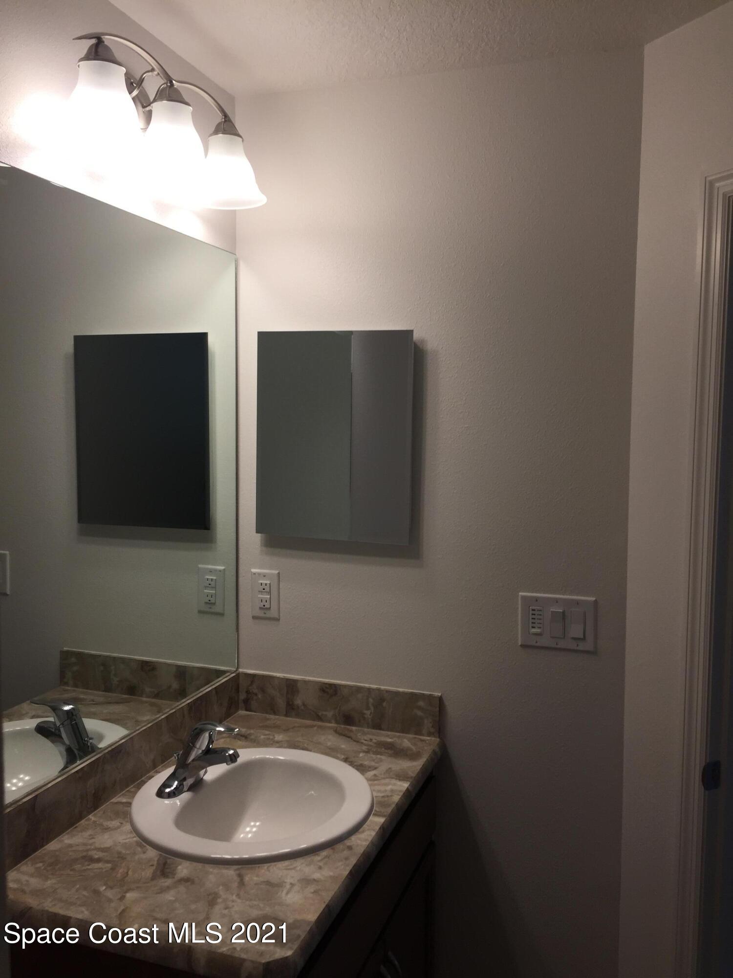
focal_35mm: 29
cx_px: 366
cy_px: 489
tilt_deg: -3.2
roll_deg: -0.9
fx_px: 819
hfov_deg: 48.2
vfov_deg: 61.7
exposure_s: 1/120
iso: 40
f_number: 2.2
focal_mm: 4.15
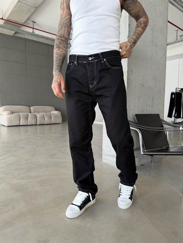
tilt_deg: -6.1
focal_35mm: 24
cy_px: 122
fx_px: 169
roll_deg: -1.2
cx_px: 92
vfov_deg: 71.6
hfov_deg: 56.8
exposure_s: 1/247
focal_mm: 6.76
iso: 80
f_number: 1.78
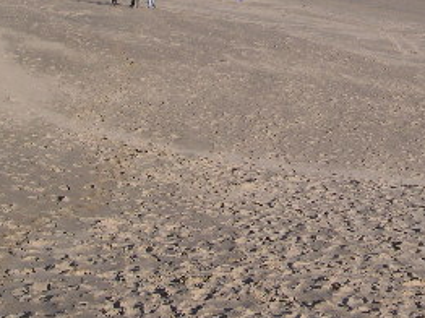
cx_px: 352
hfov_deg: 20.8
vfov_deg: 15.5
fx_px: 1141
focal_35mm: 93
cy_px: -15
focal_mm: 8
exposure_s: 1/212
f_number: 7.6
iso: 100
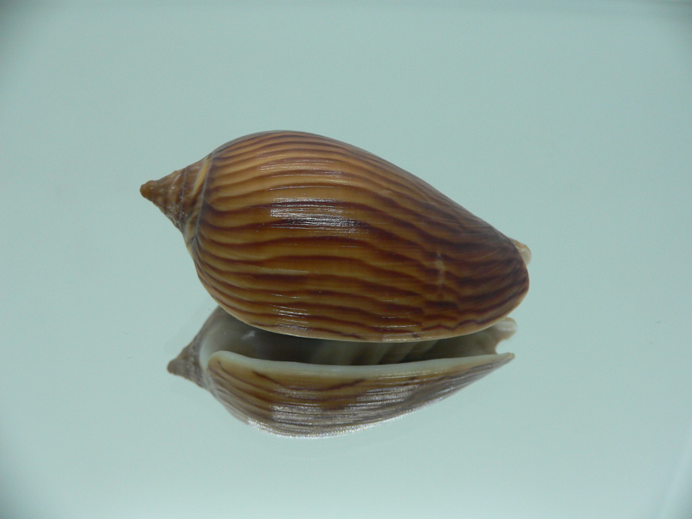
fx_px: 700
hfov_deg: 52.6
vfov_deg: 40.7
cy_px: 260
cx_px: 346
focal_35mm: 35
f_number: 2.8
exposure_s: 1/60
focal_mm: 4.6
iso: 100
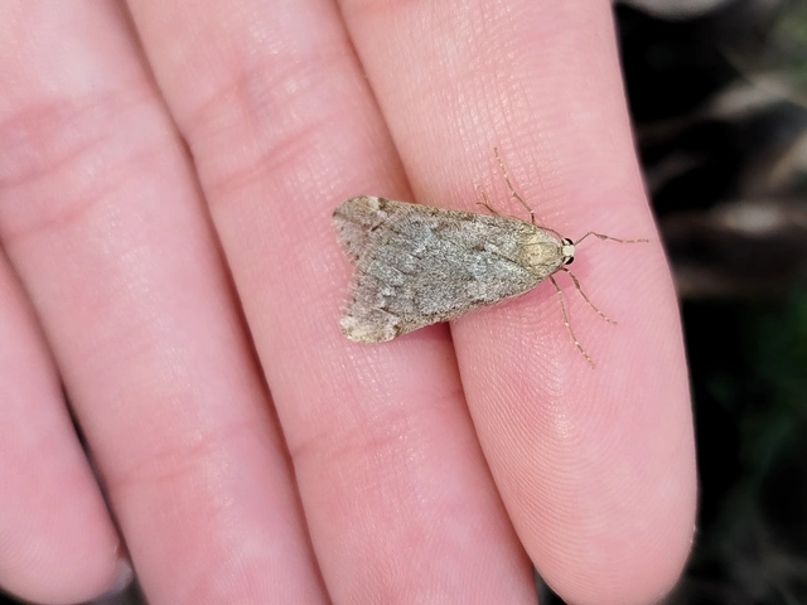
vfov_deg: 30.3
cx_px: 404
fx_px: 1119
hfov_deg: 39.7
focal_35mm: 48
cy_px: 302
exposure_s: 1/100
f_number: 1.7
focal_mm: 5.31
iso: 80
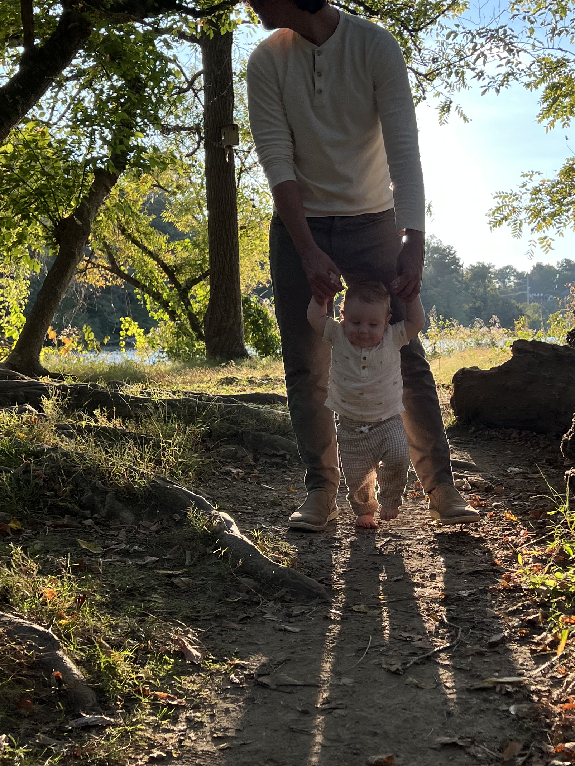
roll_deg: +0.2
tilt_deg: +1.8
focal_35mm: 49
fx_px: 1085
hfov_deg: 29.5
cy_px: 307
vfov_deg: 38.7
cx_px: 367
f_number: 1.5
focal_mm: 5.7
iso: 50
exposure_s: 1/1029
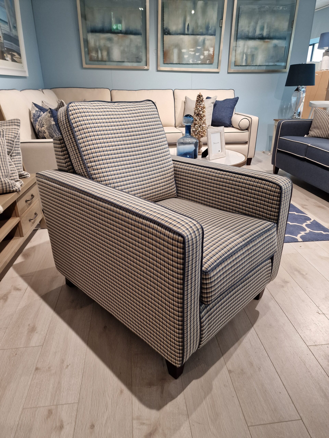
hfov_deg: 58.9
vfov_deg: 73.9
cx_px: 164
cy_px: 219
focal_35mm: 23
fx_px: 291
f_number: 1.8
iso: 160
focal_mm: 6.4
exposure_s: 1/100
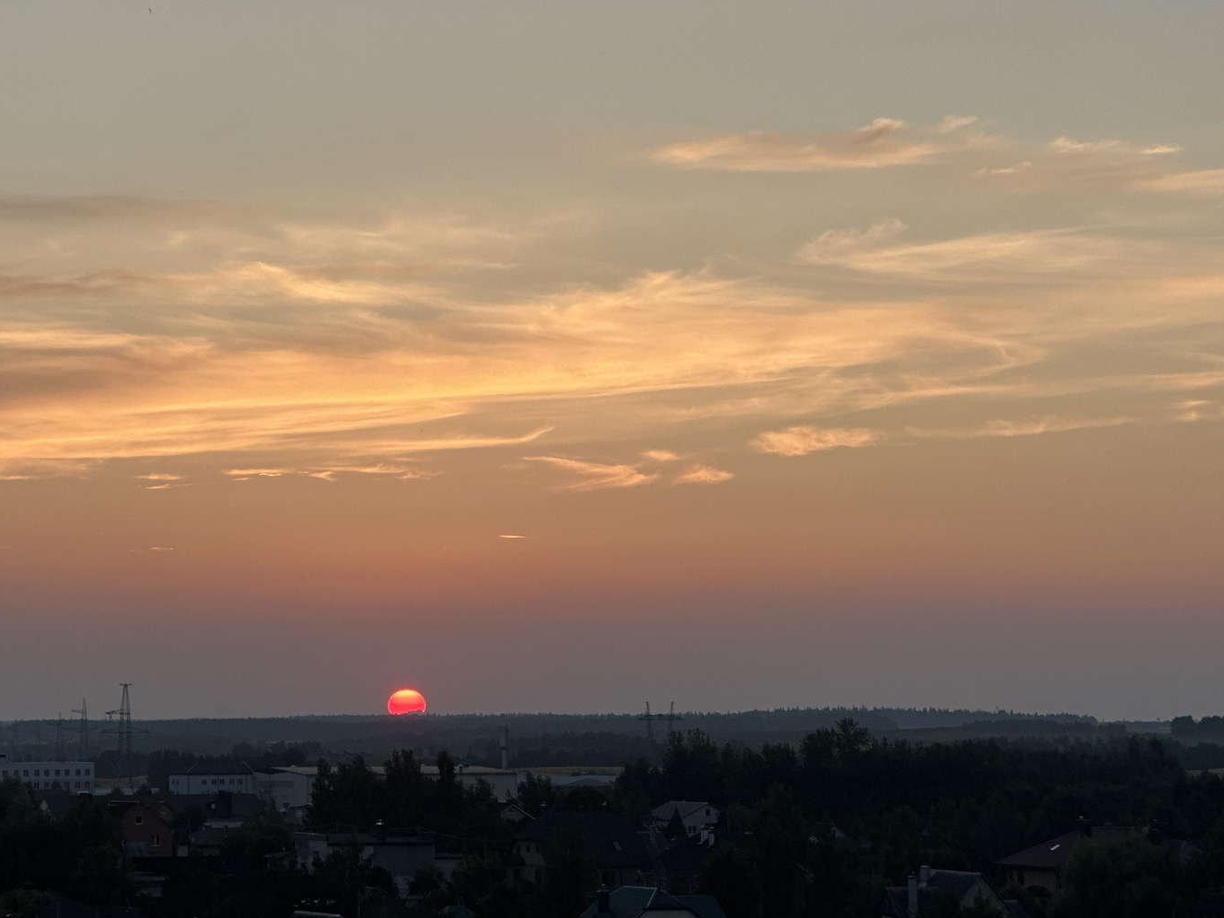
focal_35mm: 114
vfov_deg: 13.0
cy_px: 287
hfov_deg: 17.2
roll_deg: +0.1
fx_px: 4031
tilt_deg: +6.8
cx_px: 431
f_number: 2.8
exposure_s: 1/168
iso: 32
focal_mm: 9
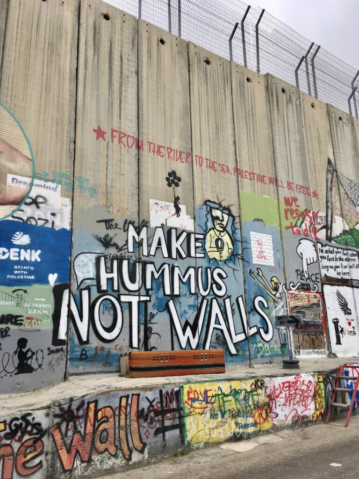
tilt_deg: +12.0
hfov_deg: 48.2
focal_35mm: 29
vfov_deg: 61.7
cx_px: 180
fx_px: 401
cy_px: 240
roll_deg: +1.0
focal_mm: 4.15
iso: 25
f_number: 2.2
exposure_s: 1/712
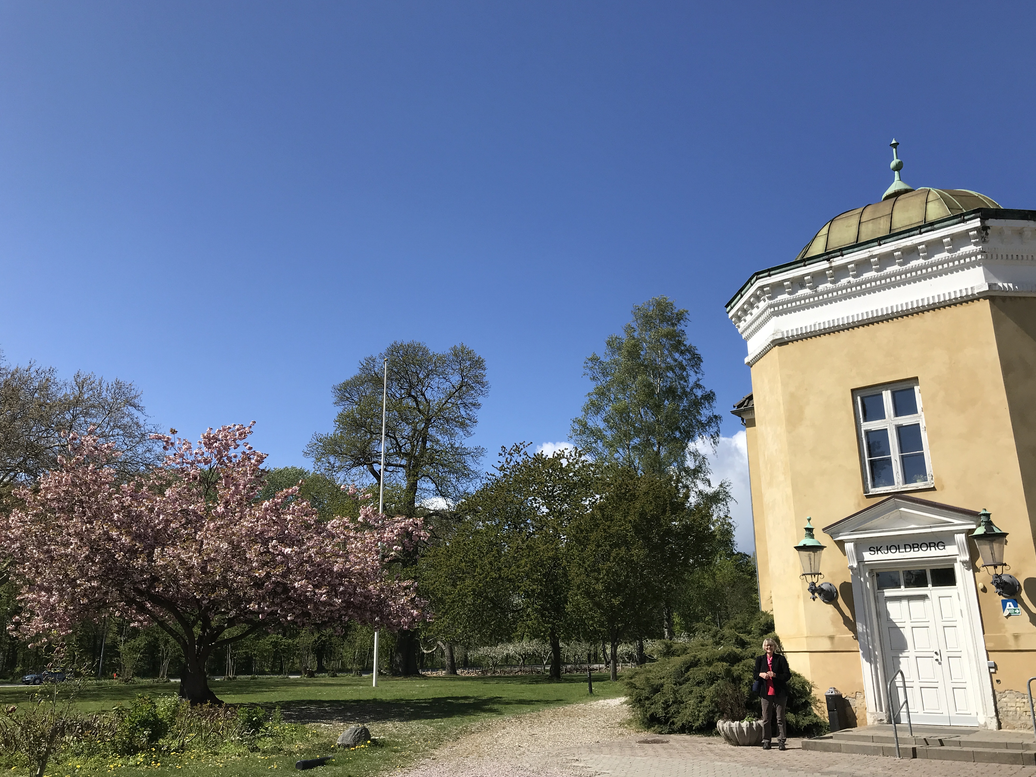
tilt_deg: +17.0
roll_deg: +1.1
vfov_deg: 48.2
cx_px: 527
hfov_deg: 61.7
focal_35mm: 29
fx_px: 868
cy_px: 387
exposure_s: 1/3096
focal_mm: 3.99
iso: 20
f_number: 1.8
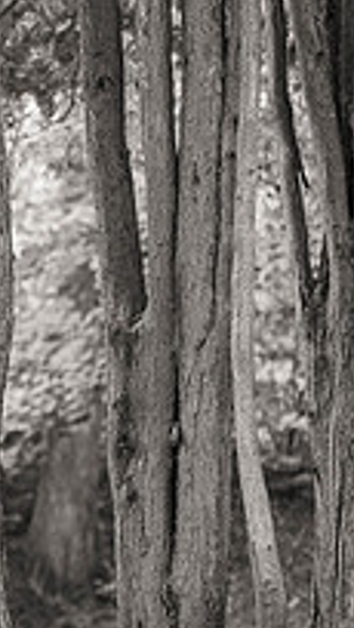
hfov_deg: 5.4
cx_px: -162
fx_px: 3715
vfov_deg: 9.7
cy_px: 189
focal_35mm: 223
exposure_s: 1/60
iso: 800
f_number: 3.5
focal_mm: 70
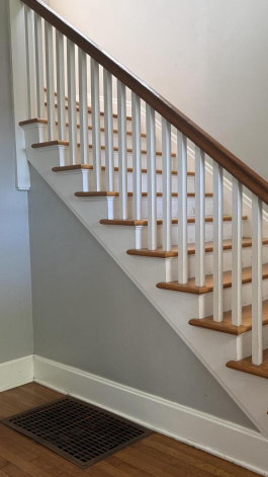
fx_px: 467
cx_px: 212
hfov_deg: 31.2
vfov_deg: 54.0
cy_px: 237
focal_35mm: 37
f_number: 1.78
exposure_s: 1/98
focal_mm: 6.76
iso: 200
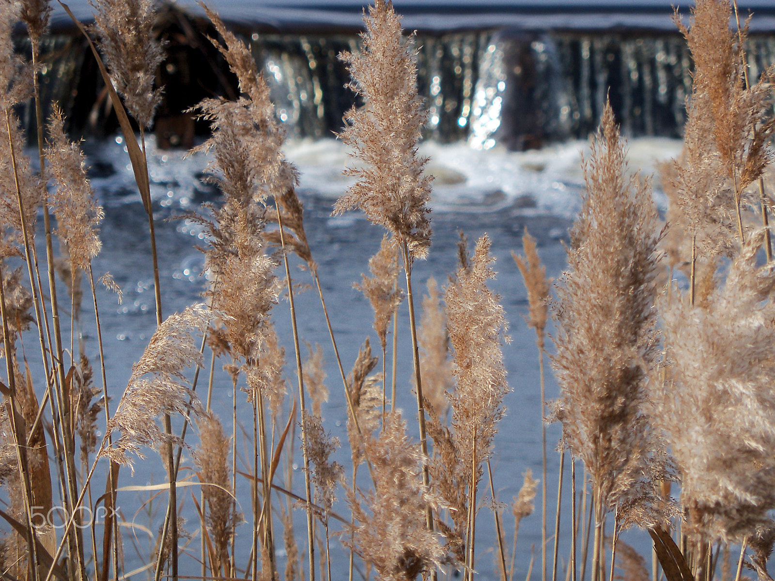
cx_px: 388
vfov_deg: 6.0
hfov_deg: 8.0
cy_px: 290
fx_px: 5530
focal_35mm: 247
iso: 80
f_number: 4.4
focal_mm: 43.8
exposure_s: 1/400
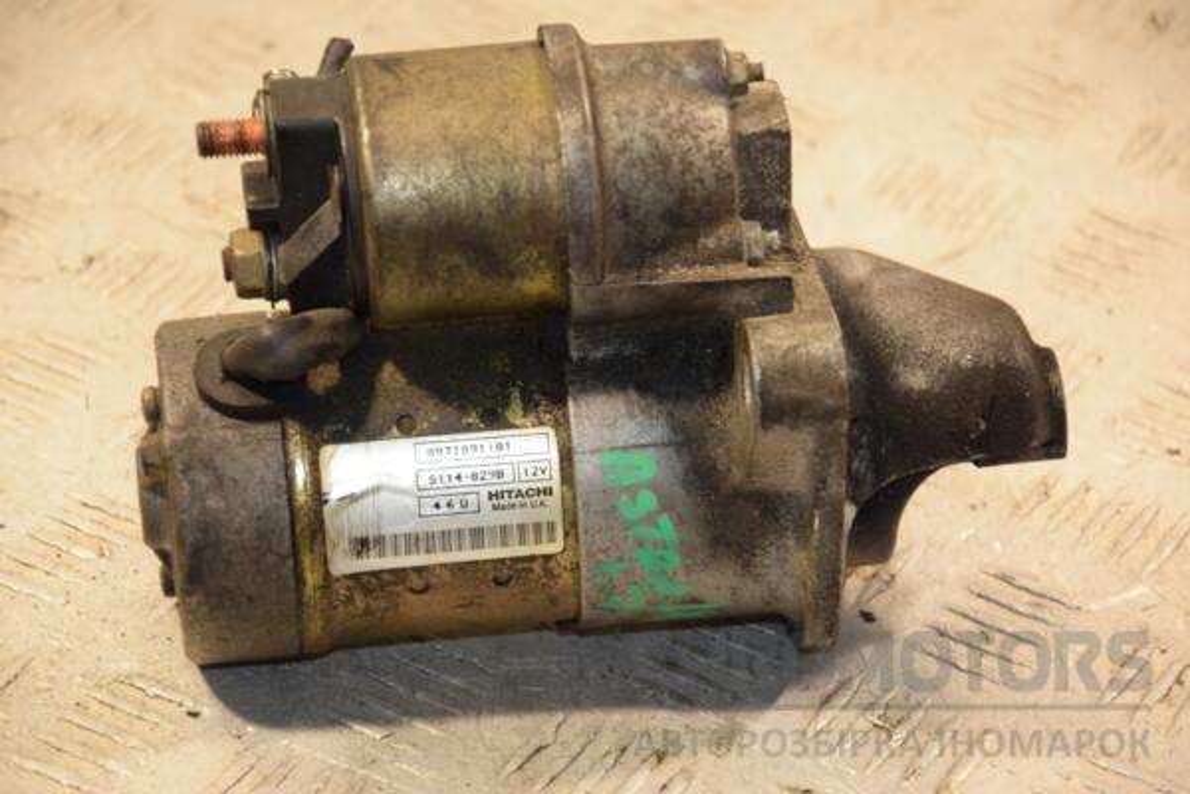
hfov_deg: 13.0
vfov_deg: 8.7
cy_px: 397
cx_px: 595
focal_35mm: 158
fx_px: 5206
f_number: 5.6
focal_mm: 105
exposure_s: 1/100
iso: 800
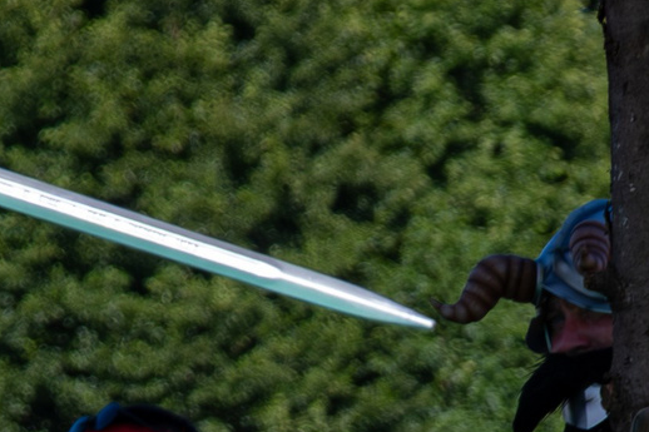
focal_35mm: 516
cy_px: -377
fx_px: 9299
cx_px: -910
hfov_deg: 3.9
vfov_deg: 2.7
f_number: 4
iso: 160
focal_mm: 55
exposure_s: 1/1250
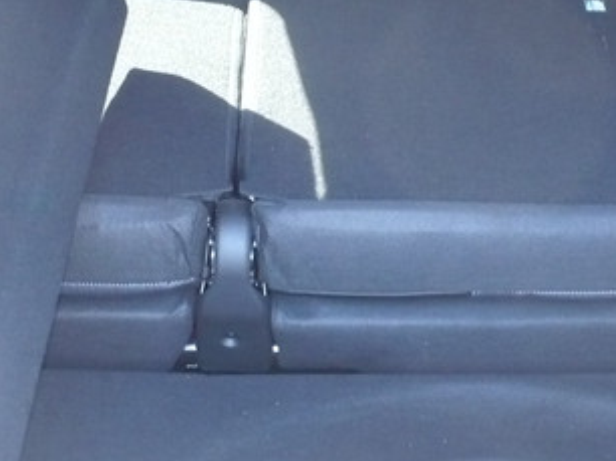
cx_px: 320
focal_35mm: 90
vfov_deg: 16.3
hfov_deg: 21.8
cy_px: 141
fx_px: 1600
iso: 250
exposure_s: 1/30
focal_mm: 6.1
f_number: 2.8
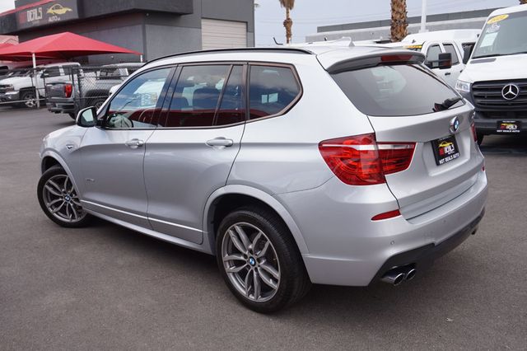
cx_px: 264
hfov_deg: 59.5
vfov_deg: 41.7
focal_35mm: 32
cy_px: 176
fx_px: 461
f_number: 7.1
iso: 100
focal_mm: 21
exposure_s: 1/100
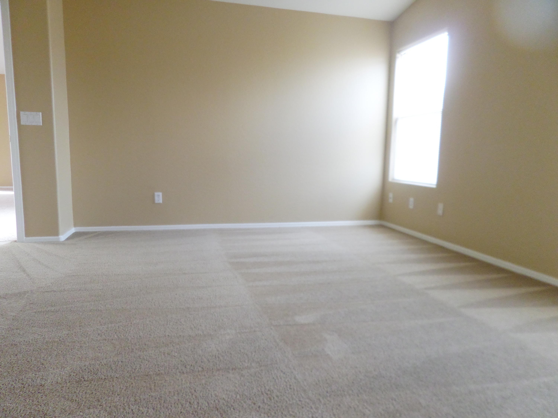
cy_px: 209
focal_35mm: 24
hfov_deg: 71.6
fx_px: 387
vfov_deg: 56.8
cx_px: 279
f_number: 3.1
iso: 200
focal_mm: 4.3
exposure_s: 1/30
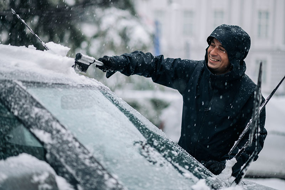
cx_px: 142
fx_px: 672
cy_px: 95
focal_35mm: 85
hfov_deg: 23.9
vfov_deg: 16.0
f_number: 1.8
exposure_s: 1/200
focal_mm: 85
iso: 200
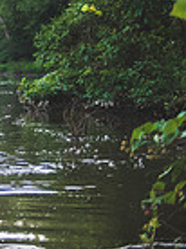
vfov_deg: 12.7
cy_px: 15
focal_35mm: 154
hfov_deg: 8.4
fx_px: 1107
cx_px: -329
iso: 200
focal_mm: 38
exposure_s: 1/200
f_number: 2.8
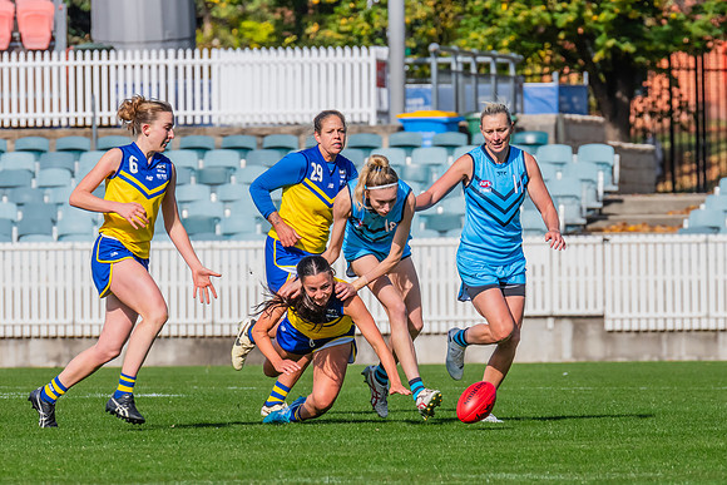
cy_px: 239
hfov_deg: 3.2
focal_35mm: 654
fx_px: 13218
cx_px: 451
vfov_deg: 2.1
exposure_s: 1/1250
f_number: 11
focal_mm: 420
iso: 800
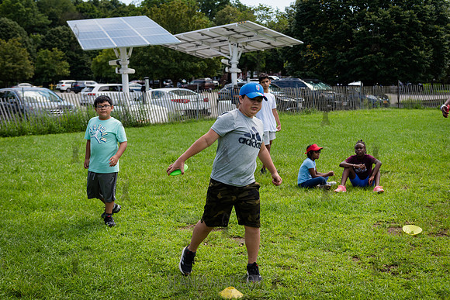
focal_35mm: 56
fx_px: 700
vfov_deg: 24.2
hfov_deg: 35.6
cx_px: 225
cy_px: 150
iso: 200
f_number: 3.5
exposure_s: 1/800
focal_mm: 56
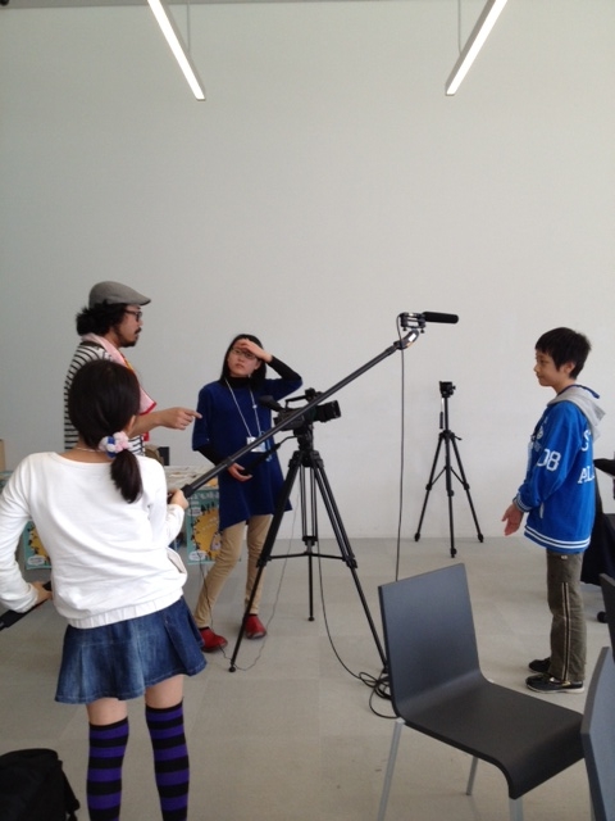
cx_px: 308
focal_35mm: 35
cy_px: 410
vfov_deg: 52.6
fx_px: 829
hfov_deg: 40.7
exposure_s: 1/120
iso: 100
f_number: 2.4
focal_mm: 4.28
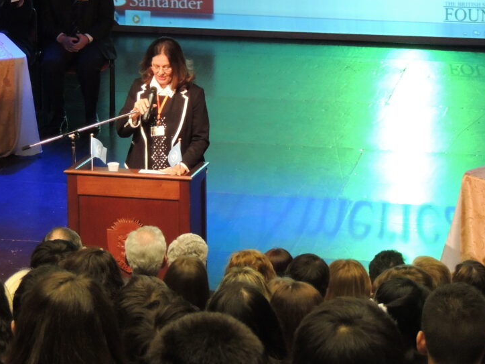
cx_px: 146
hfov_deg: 9.9
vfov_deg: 7.5
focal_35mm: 199
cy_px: 76
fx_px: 2788
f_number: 4.2
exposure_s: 1/15
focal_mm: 21.4
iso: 800
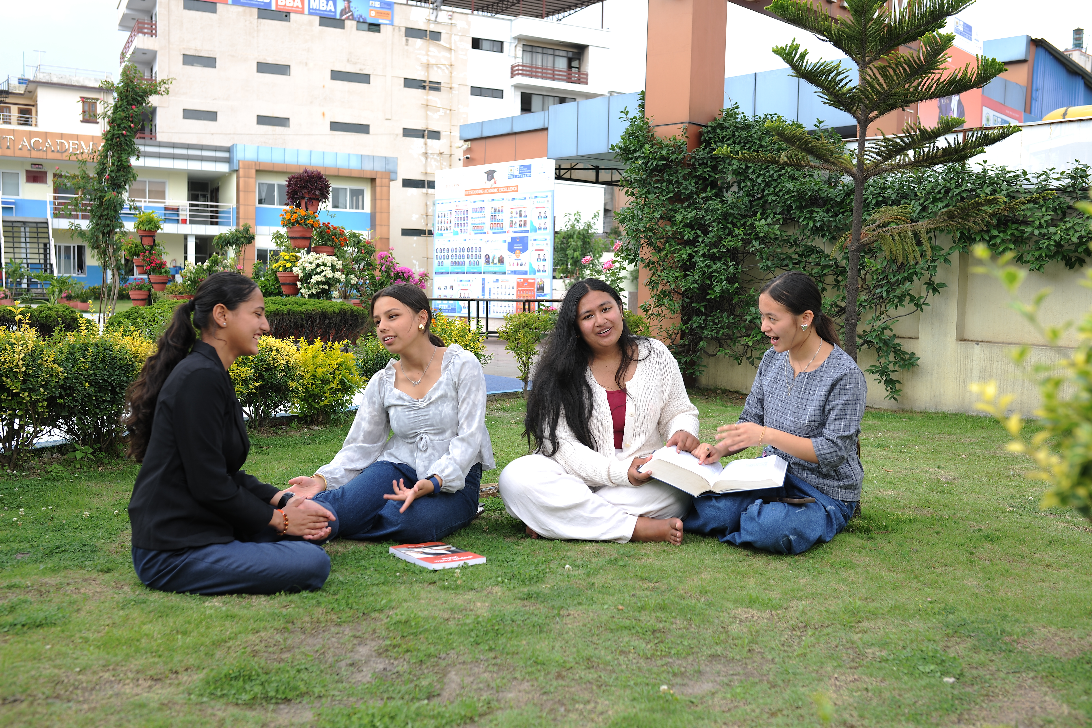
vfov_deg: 37.9
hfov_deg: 54.4
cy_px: 364
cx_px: 546
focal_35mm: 35
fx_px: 1062
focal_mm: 35
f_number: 4.5
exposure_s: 1/100
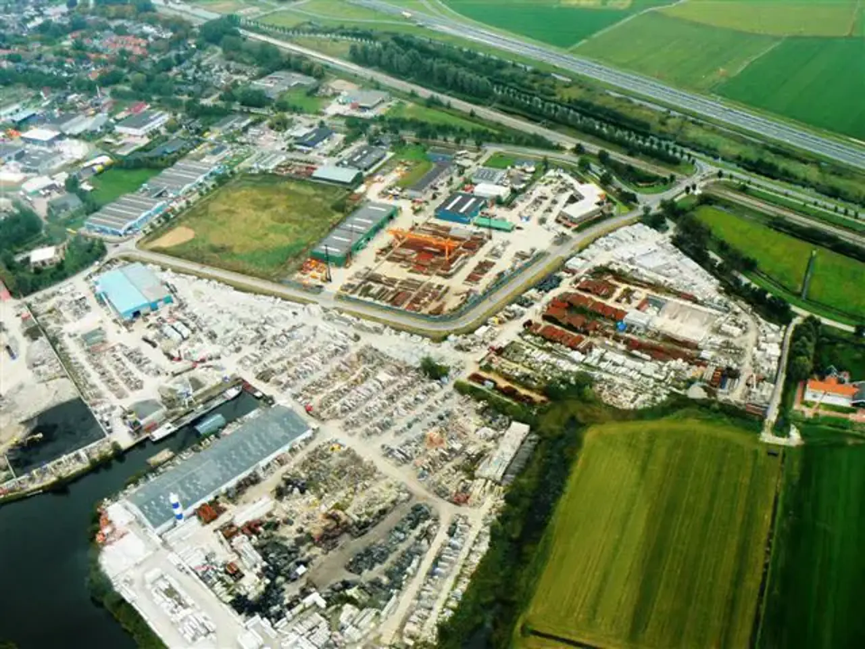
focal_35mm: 36
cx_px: 432
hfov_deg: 51.4
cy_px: 324
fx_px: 900
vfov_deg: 39.7
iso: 80
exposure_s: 1/100
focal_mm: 6
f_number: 5.6
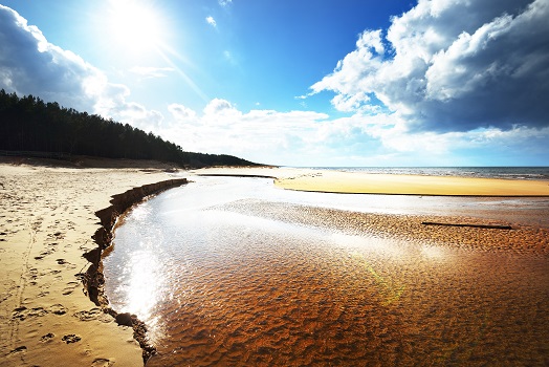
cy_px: 184
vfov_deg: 73.8
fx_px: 244
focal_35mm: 16
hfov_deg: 96.7
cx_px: 274
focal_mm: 16
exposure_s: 1/1000
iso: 100
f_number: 9
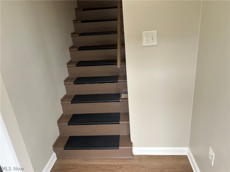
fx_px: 173
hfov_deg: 67.3
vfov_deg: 53.1
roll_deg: +4.9
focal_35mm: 26
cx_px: 115
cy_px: 86
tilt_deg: -21.3
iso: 80
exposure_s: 1/121
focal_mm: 5.7
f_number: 1.5
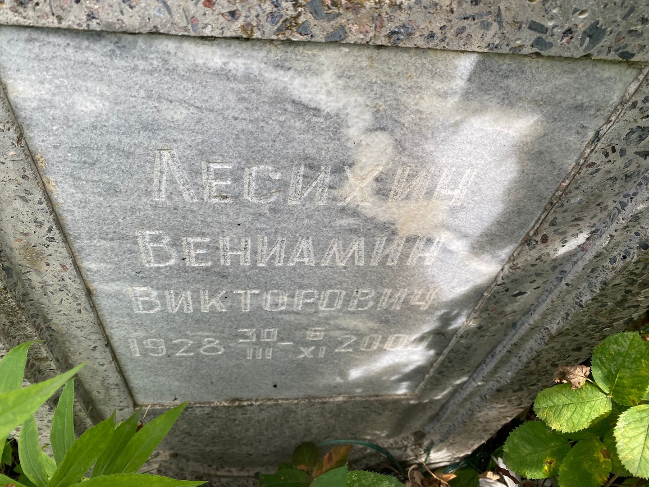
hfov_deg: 67.3
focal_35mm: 26
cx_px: 324
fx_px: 487
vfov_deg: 53.1
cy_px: 244
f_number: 1.8
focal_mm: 4.25
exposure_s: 1/449
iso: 32
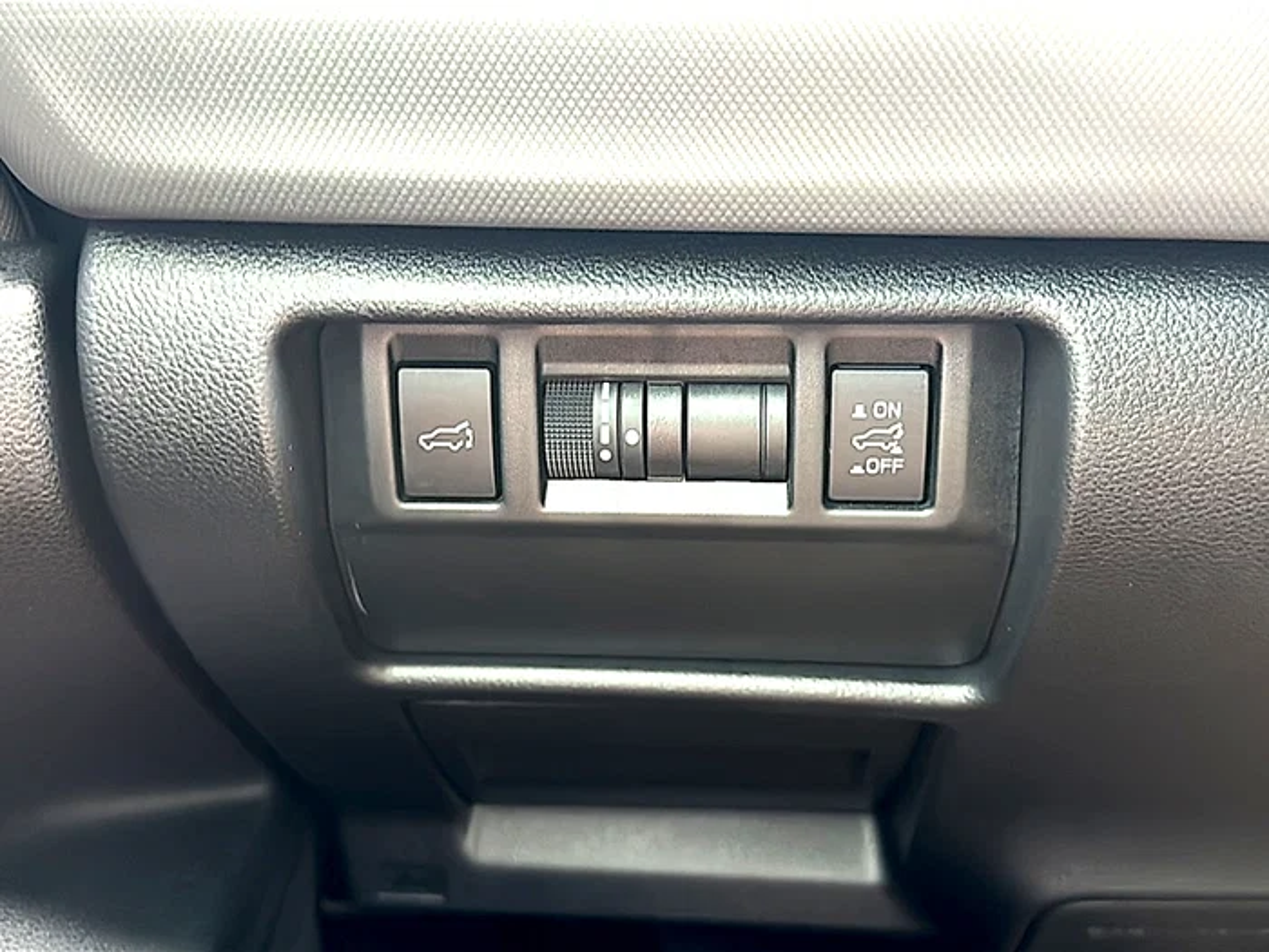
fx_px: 1210
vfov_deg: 42.9
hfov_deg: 55.4
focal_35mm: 33
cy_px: 476
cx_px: 634
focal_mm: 6.86
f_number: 1.78
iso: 160
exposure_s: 1/40
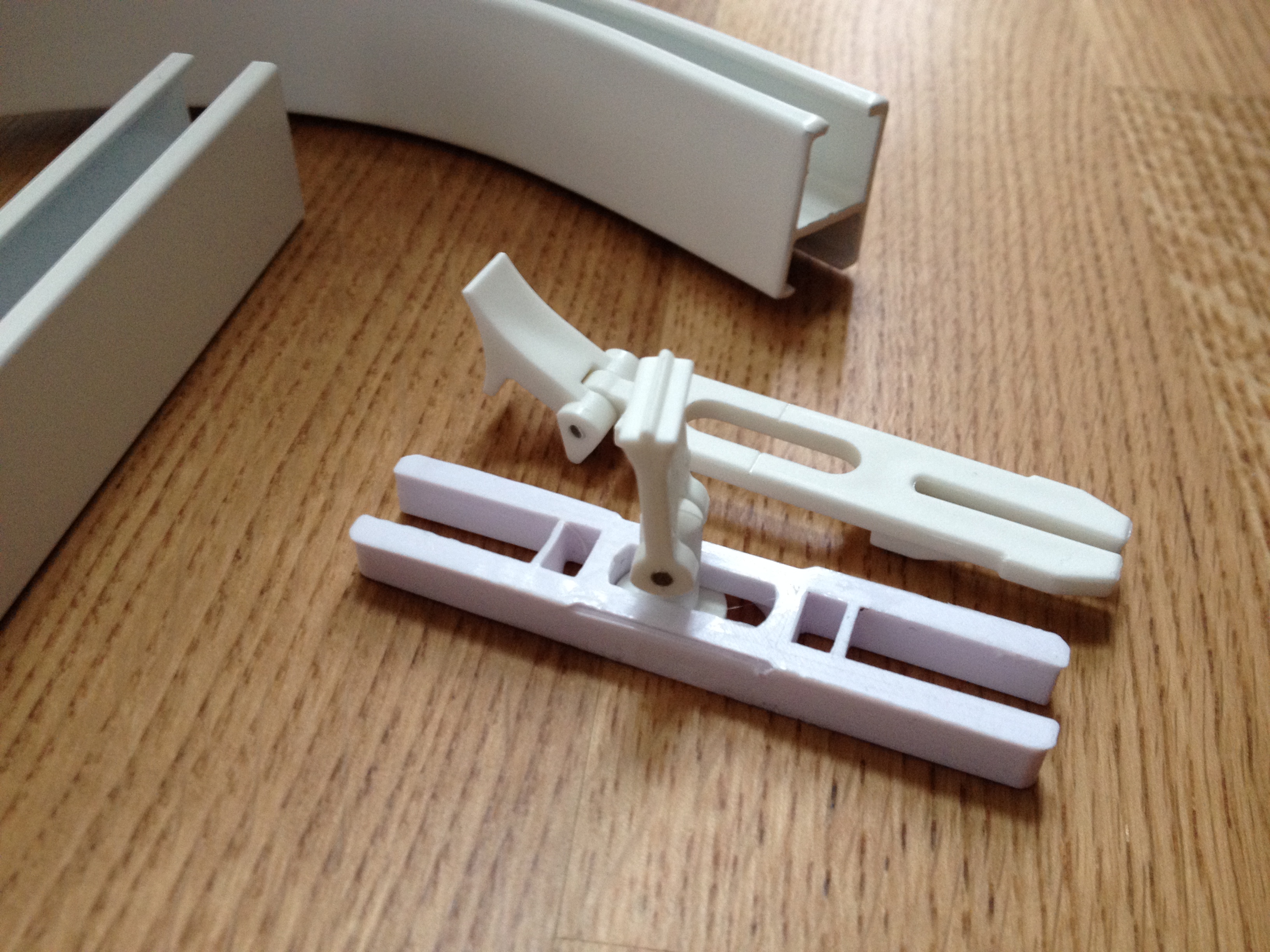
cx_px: 635
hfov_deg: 52.6
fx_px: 1284
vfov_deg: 40.7
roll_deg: -1.9
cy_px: 476
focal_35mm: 35
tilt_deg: -44.5
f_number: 2.4
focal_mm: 4.28
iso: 125
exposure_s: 1/20
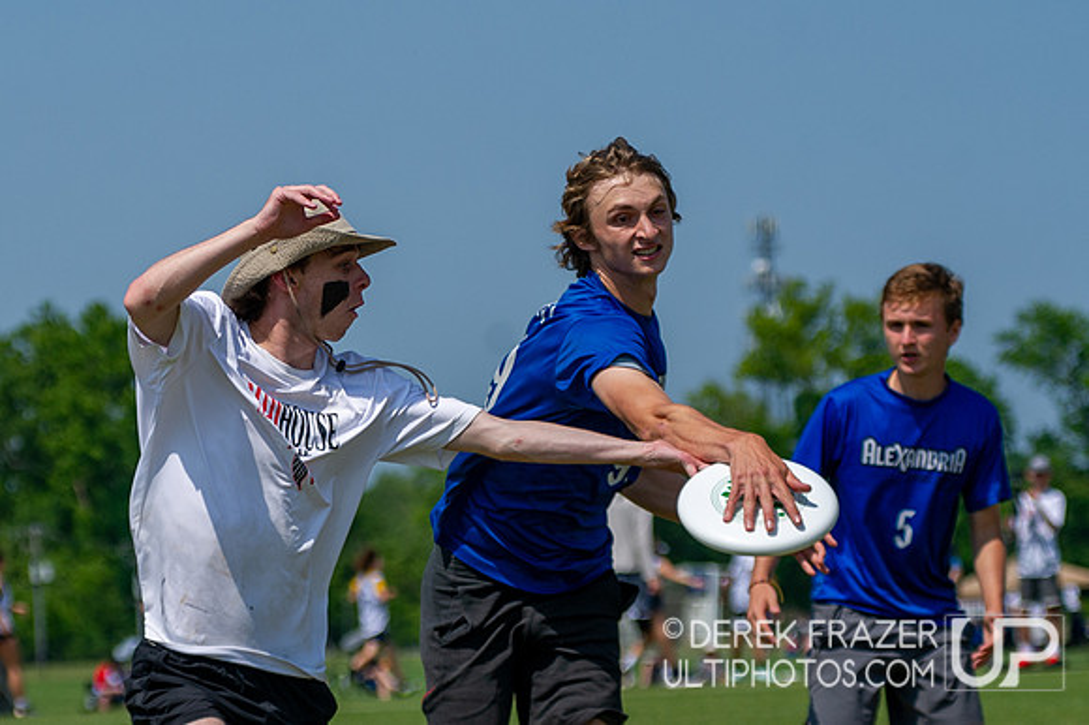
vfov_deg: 7.2
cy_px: 375
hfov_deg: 10.7
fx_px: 5790
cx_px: 199
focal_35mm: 192
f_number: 4
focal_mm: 100
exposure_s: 1/3200
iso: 200
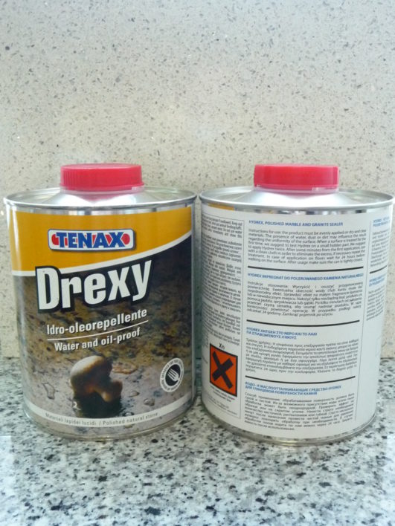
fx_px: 533
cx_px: 198
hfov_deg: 40.7
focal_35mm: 35
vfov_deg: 52.6
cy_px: 263
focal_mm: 4.7
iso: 400
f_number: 3.3
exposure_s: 1/10
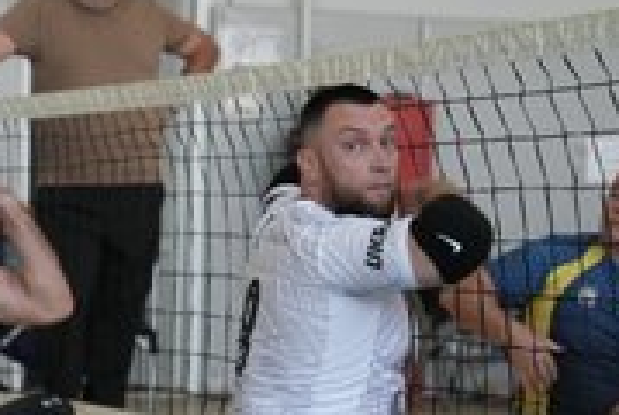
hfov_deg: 13.0
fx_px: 2687
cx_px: 62
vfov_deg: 8.8
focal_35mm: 156
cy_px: 330
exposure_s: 1/100
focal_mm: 70
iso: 1250
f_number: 2.8
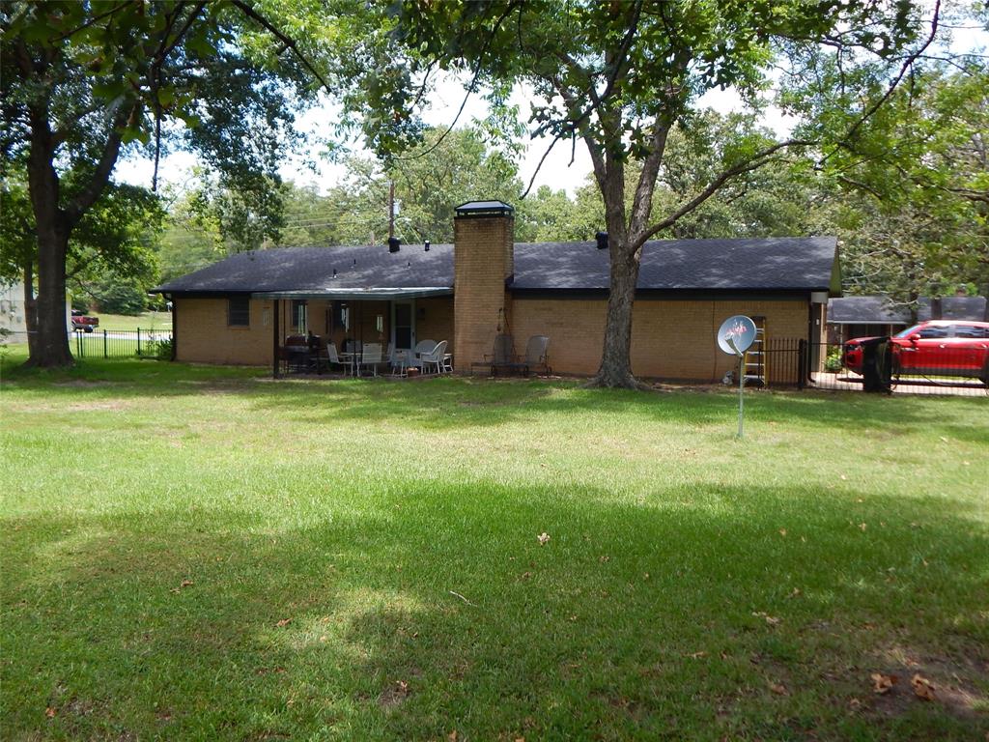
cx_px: 494
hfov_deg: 58.4
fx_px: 886
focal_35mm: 31
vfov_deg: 45.4
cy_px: 371
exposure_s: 1/400
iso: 125
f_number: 3.2
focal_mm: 5.6
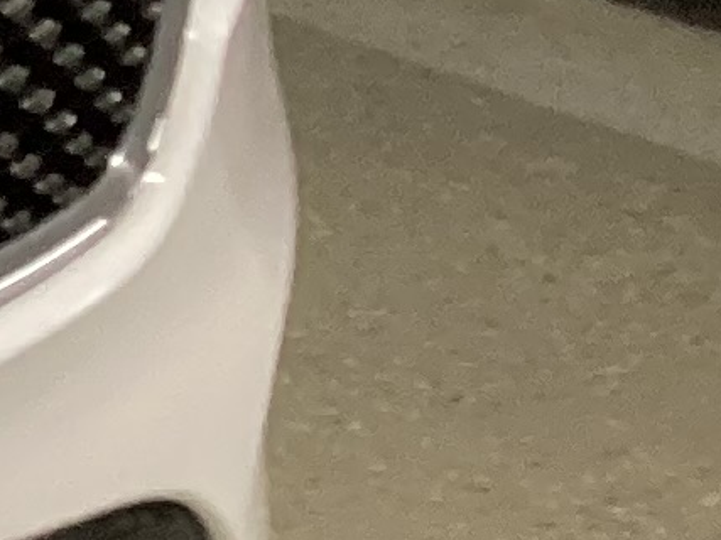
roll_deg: -1.9
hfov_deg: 7.0
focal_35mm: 237
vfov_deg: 6.2
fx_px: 4935
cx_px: -1866
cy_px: -115
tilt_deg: -19.2
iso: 125
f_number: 2.4
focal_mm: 3.3
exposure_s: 1/50
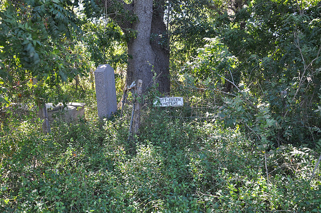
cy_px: 106
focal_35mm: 38
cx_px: 160
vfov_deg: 35.4
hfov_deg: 51.3
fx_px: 334
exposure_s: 1/30
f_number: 5.6
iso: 280
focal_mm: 25
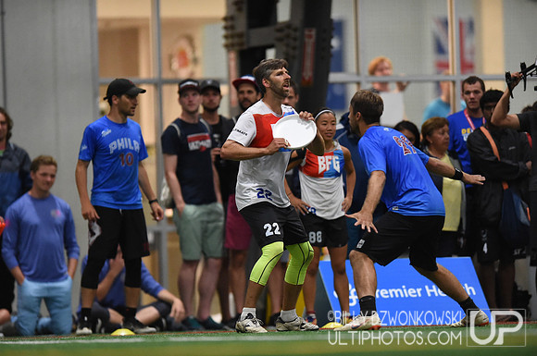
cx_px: 268
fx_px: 5958
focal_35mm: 400
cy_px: 178
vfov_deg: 3.4
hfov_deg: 5.2
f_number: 2.8
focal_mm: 400
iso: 10000
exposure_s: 1/640
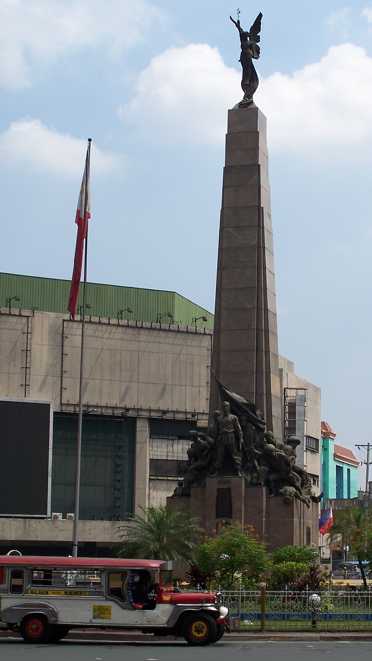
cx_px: 255
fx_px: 1315
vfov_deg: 28.2
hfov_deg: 16.1
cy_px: 333
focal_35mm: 75
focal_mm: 10.7
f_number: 4.5
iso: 64
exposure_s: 1/640
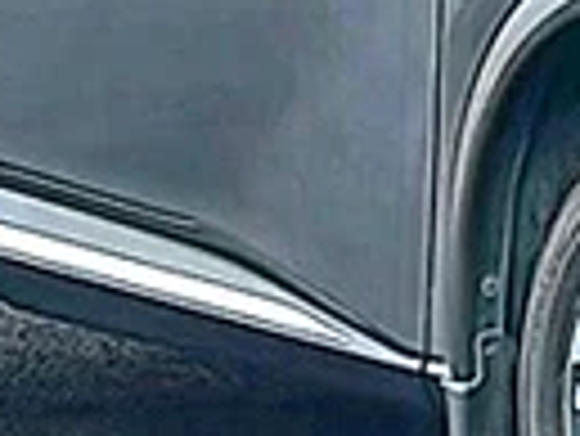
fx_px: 3455
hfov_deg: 9.4
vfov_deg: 7.2
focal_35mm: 206
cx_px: 787
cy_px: 20
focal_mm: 6.86
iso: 80
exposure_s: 1/1361
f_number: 1.78
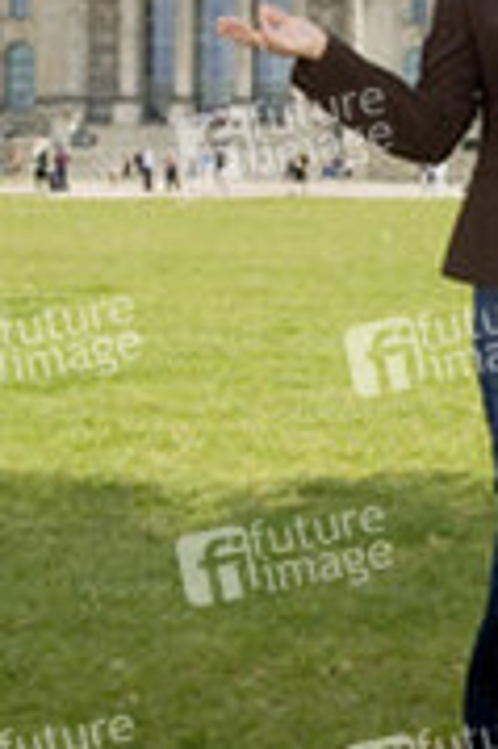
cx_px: 339
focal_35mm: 78
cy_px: 243
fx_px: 1622
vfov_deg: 25.9
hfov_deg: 17.4
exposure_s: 1/500
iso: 400
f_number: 14
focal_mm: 31
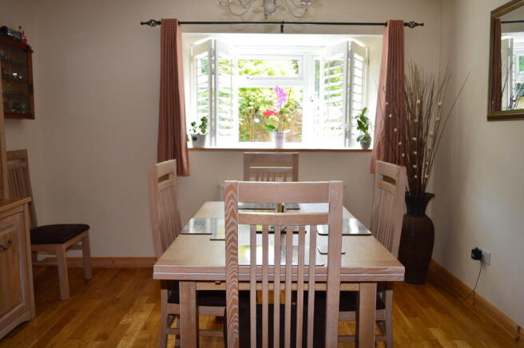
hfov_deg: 67.4
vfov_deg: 47.8
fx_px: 393
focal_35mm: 27
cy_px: 174
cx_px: 262
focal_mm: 18
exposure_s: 1/100
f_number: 5
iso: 250
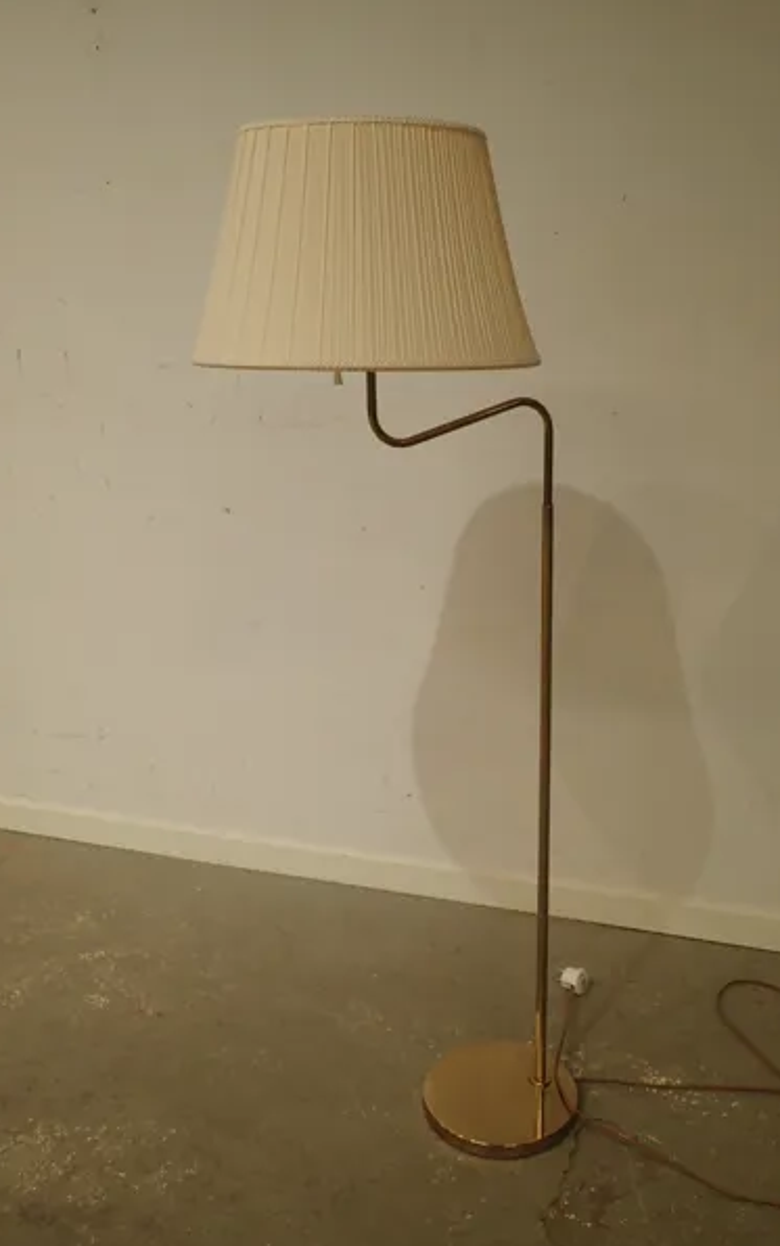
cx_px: 420
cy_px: 625
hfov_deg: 39.4
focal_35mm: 32
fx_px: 1087
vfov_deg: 59.6
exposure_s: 1/50
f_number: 2.3
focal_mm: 5.5
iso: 200
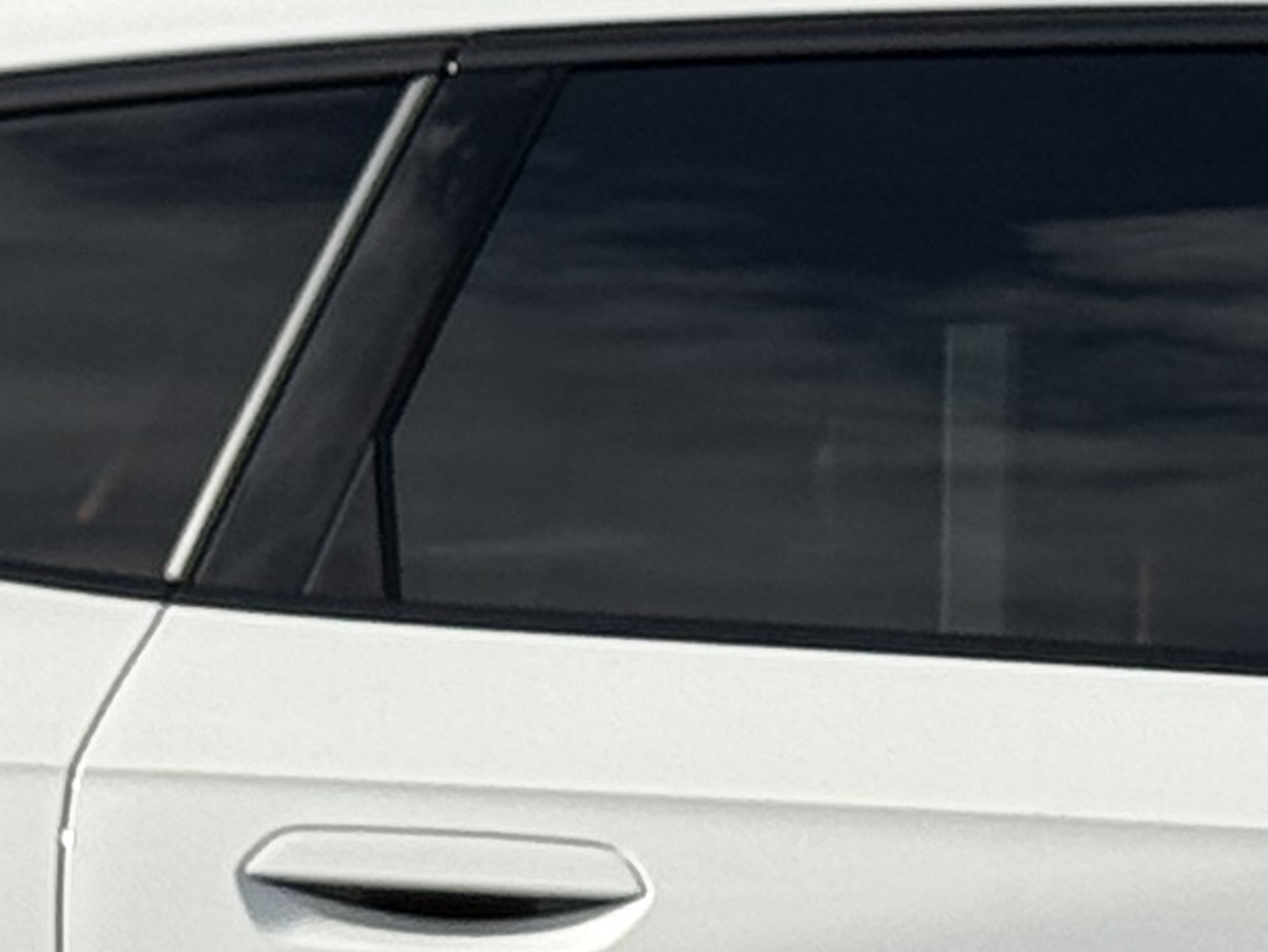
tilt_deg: +2.7
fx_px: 11470
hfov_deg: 6.2
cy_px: 942
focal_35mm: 313
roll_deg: -1.0
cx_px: 2023
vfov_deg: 4.7
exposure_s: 1/4878
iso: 64
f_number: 1.78
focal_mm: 6.76
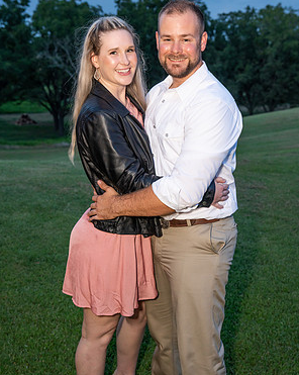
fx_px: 543
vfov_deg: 38.1
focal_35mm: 49
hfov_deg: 30.8
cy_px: 177
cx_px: 151
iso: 2000
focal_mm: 43
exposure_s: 1/25
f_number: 4.5
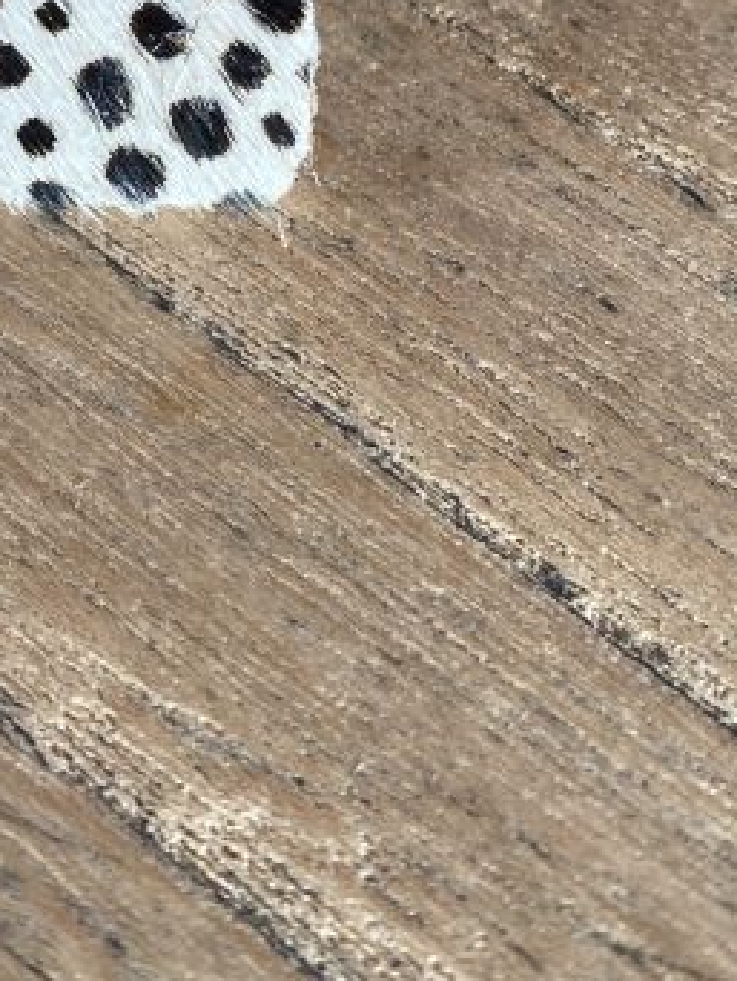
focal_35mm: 73
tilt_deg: -55.1
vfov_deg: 25.8
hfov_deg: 19.1
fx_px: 2070
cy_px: 95
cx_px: -143
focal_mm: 4.25
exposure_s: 1/121
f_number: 1.8
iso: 80
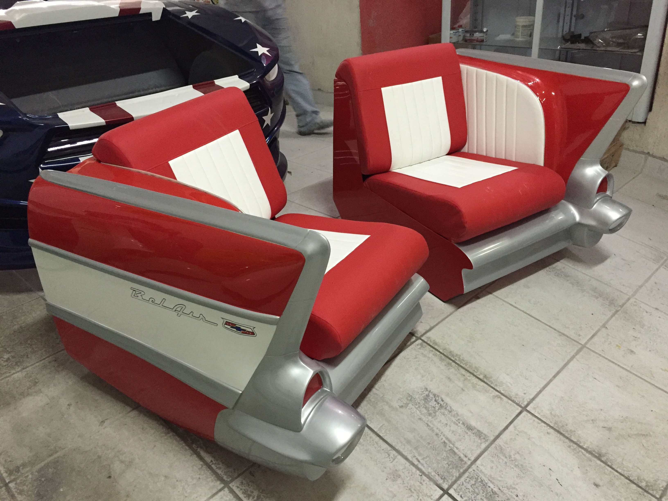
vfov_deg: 48.2
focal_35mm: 29
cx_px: 334
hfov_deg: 61.7
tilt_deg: -27.6
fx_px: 560
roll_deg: +3.6
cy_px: 250
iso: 250
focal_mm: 4.15
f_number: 2.2
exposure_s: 1/24
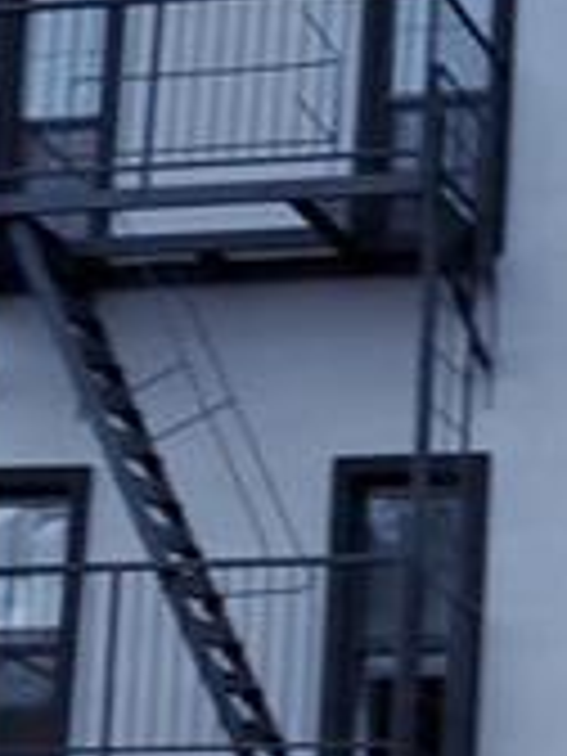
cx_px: 950
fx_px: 2599
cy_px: 878
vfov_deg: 16.0
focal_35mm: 119
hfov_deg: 11.7
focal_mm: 4.3
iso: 200
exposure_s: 1/120
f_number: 1.5
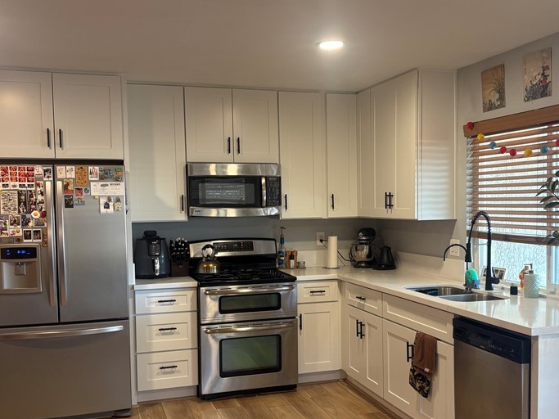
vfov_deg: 36.7
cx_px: 308
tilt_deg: -3.9
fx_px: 630
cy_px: 250
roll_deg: +0.4
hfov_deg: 47.8
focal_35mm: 39
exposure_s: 1/60
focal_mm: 5.96
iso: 125
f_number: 1.6
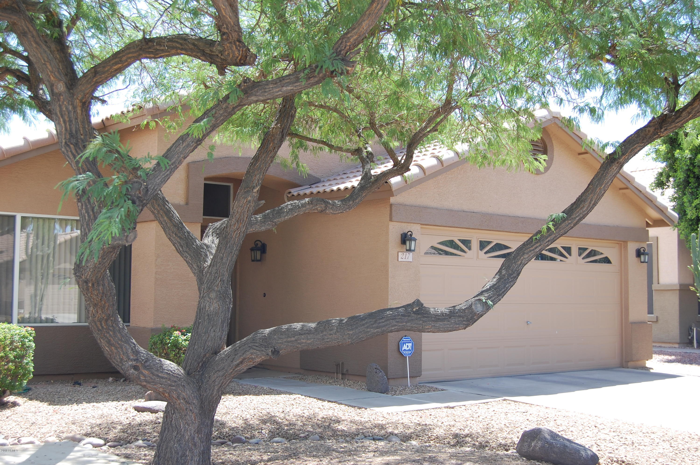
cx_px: 350
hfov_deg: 42.4
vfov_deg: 28.9
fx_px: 903
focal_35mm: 46
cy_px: 232
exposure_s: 1/160
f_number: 6.3
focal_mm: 31
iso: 200
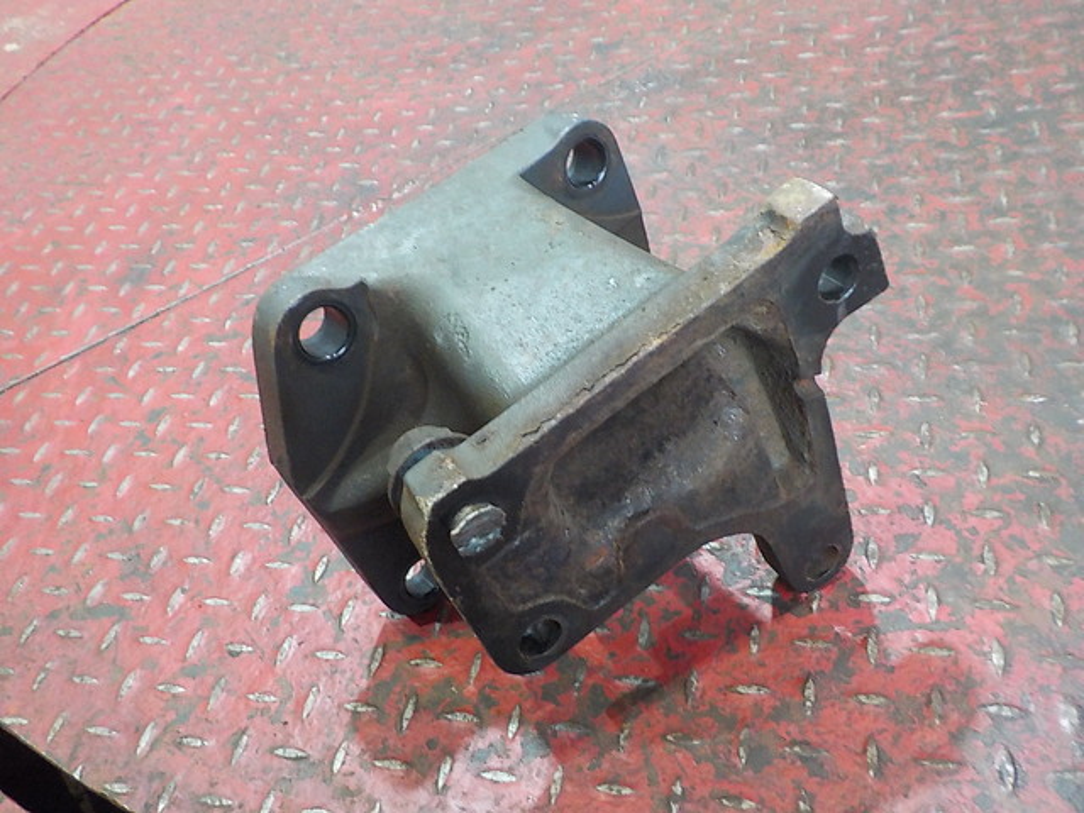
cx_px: 542
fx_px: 939
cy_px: 406
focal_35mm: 30
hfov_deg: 60.0
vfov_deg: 46.8
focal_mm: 4.1
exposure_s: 1/13
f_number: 3.3
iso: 400
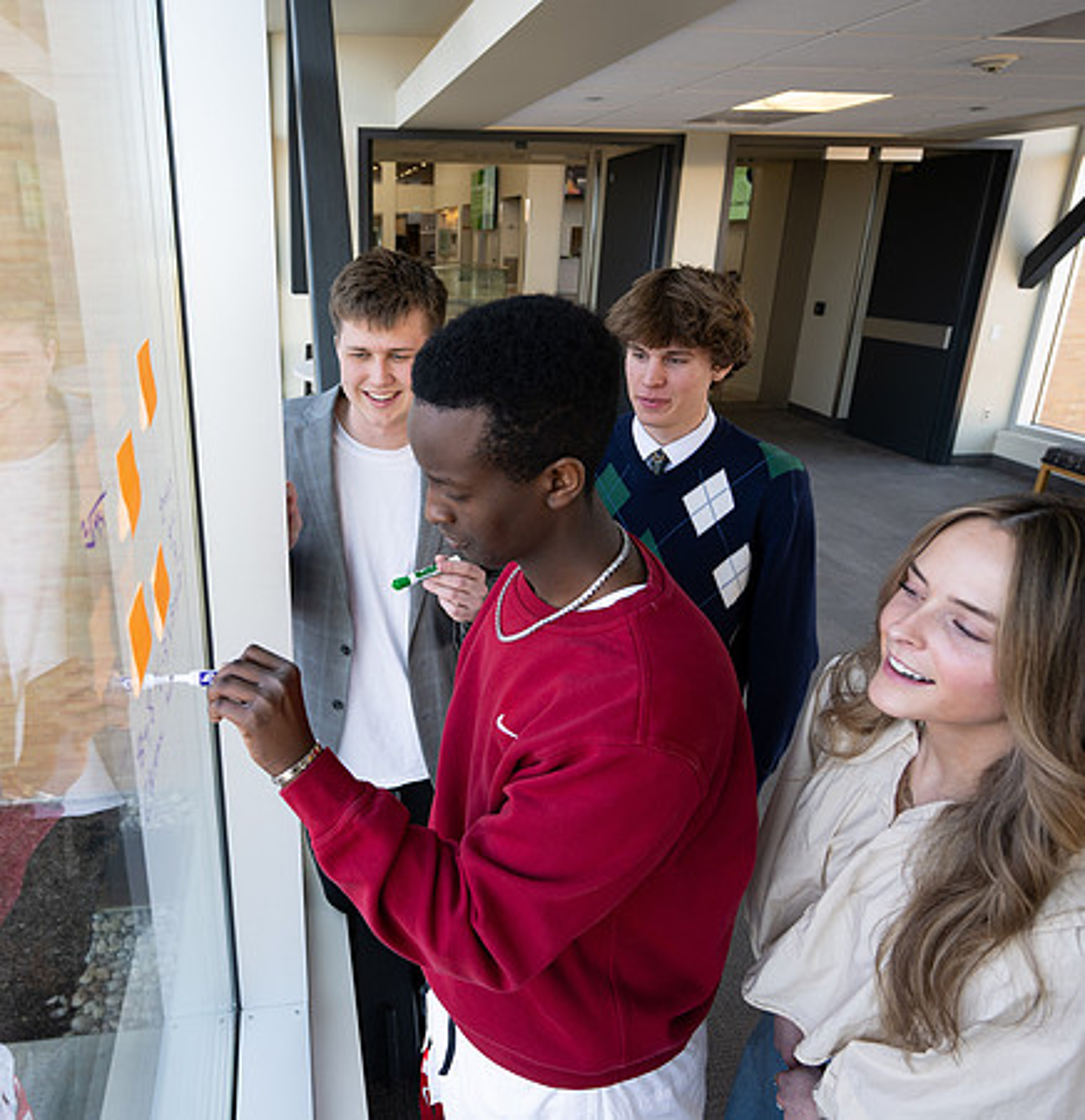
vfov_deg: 68.0
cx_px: 395
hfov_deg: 65.3
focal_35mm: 23
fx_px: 829
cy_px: 513
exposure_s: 1/160
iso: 160
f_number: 4
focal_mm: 16
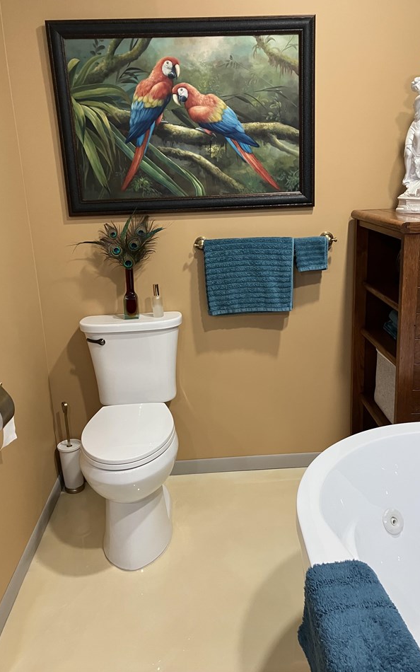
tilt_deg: -15.7
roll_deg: +1.5
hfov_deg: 41.7
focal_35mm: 30
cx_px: 240
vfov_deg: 62.9
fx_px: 549
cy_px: 334
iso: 200
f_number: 1.8
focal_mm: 3.99
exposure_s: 1/60
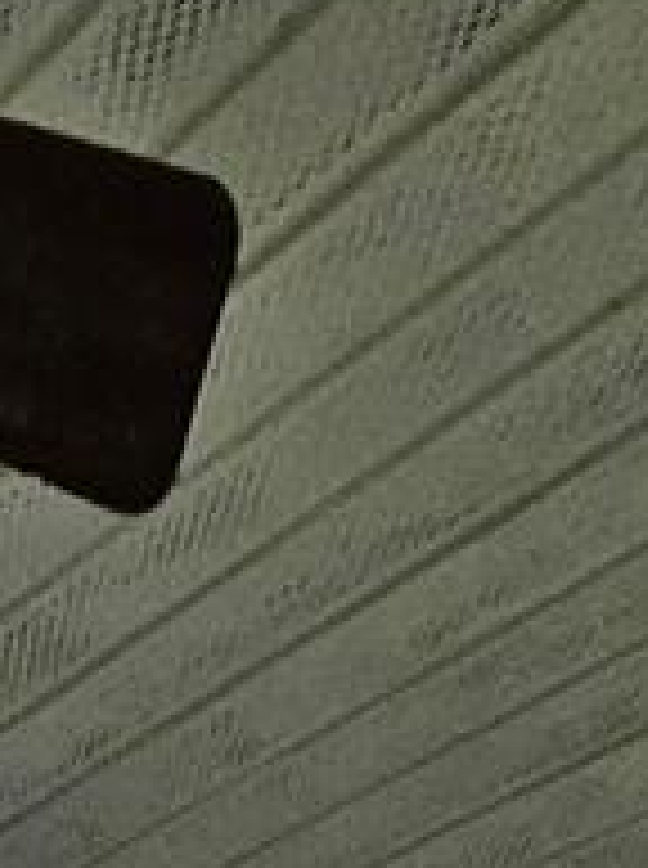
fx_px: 2028
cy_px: 2420
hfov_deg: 16.8
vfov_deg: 12.6
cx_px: -252
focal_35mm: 81
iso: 320
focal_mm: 2.2
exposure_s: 1/77.4
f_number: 2.2
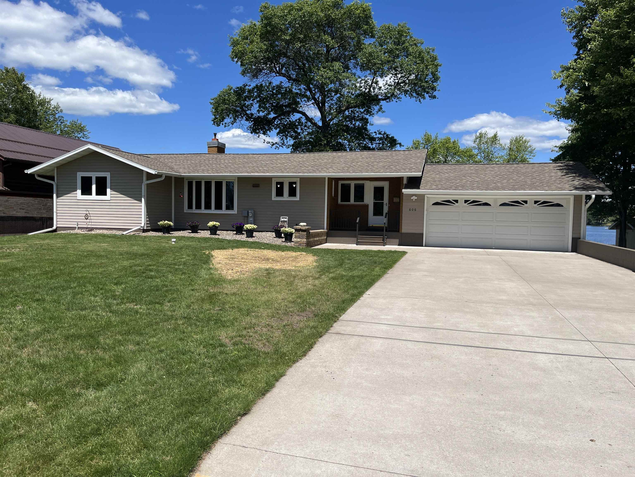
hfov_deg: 67.3
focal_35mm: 26
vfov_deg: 53.1
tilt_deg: -3.0
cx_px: 318
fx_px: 477
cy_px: 238
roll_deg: -1.2
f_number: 1.6
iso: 50
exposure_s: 1/4651
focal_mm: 5.1
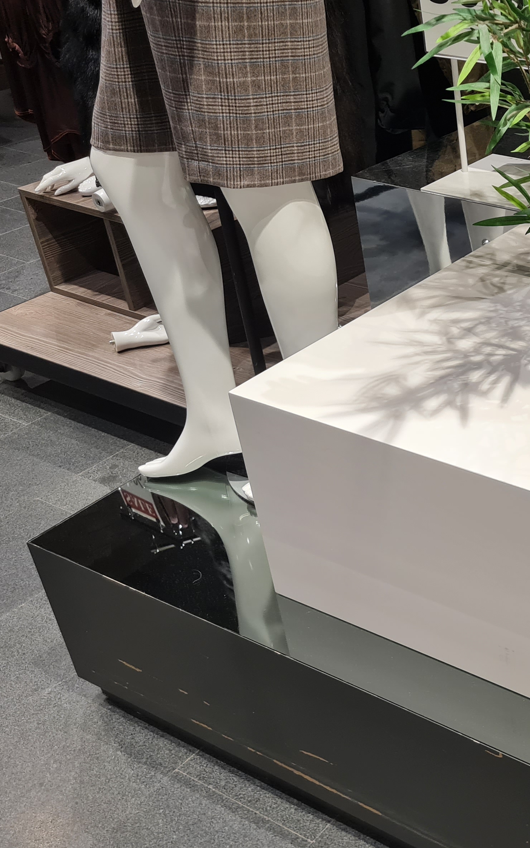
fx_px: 1086
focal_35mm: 47
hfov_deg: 24.9
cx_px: 625
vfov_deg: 42.6
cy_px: 471
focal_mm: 5.4
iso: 125
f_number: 1.8
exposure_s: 1/100
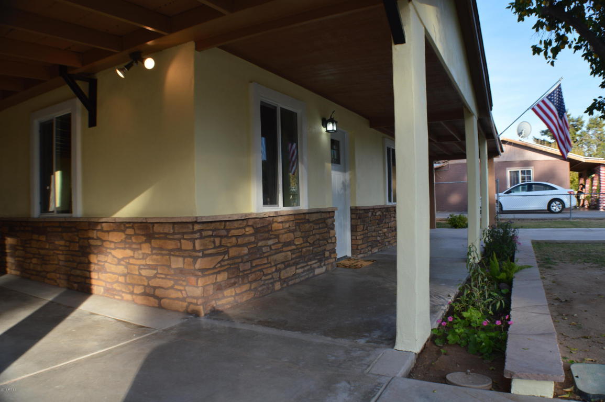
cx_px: 302
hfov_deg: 62.0
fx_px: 504
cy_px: 201
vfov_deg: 43.5
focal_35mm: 30
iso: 100
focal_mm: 20
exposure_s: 1/125
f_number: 7.1
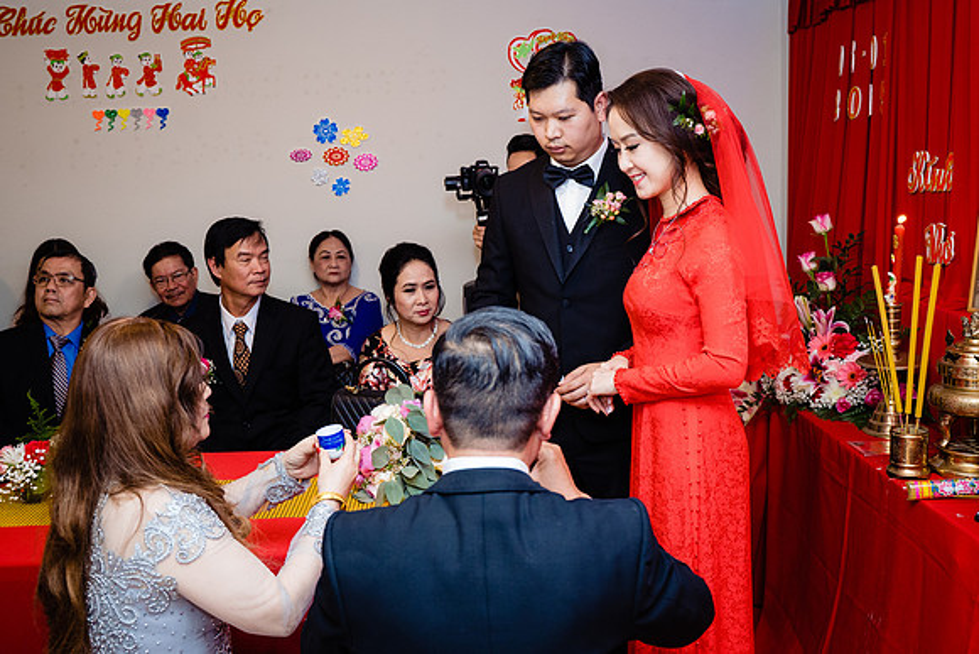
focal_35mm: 35
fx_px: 952
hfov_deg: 54.4
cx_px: 508
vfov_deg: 37.8
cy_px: 302
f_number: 4
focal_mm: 28
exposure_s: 1/160
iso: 1600
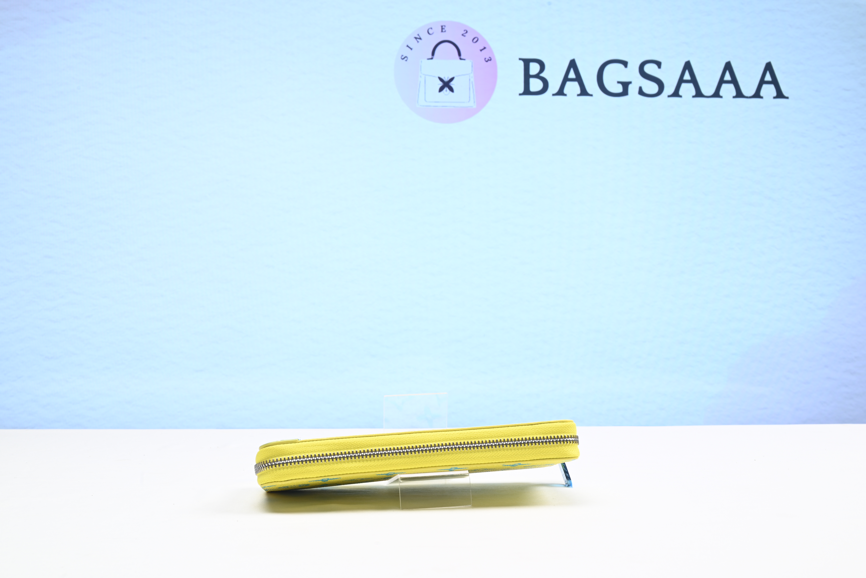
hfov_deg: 48.4
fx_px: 963
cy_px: 289
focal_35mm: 40
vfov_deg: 33.4
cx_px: 433
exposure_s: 1/2
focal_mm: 40
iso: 100
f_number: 16
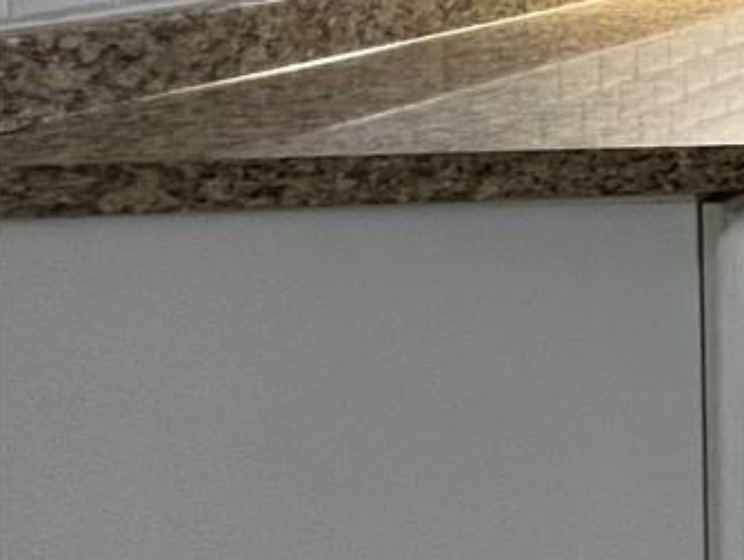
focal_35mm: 62
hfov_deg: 15.4
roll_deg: -2.7
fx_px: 1334
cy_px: -62
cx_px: 1772
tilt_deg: -4.2
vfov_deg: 22.3
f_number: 1.8
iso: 200
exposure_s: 1/120
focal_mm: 1.57
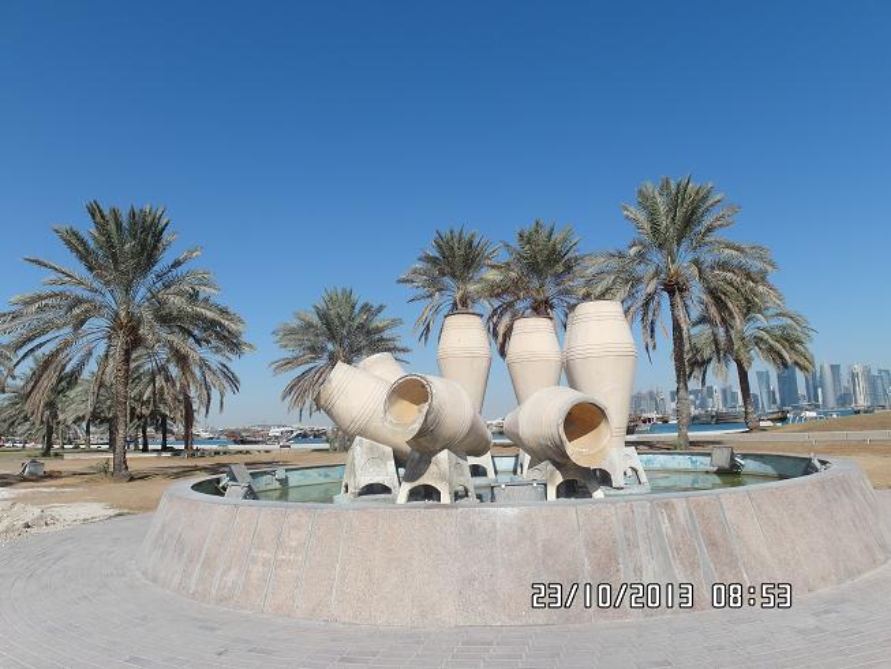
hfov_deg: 71.6
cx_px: 446
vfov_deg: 56.8
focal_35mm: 24
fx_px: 618
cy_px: 334
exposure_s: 1/2000
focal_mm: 5.2
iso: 80
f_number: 3.5
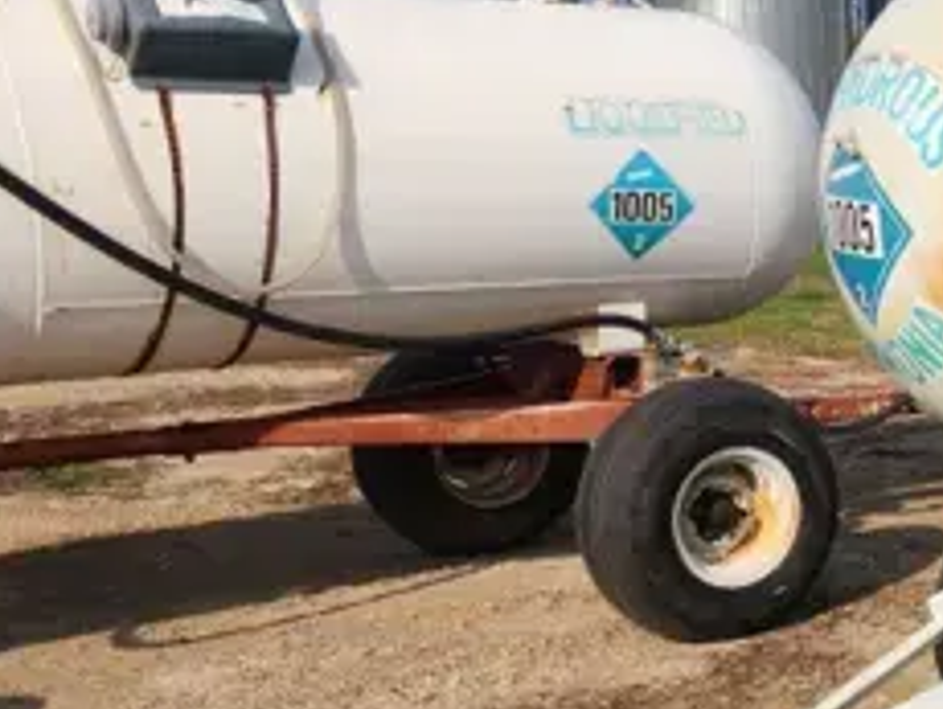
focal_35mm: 64
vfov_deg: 22.8
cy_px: 504
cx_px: 1238
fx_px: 1745
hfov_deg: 25.8
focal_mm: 6.4
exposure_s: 1/1654
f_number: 1.8
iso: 12
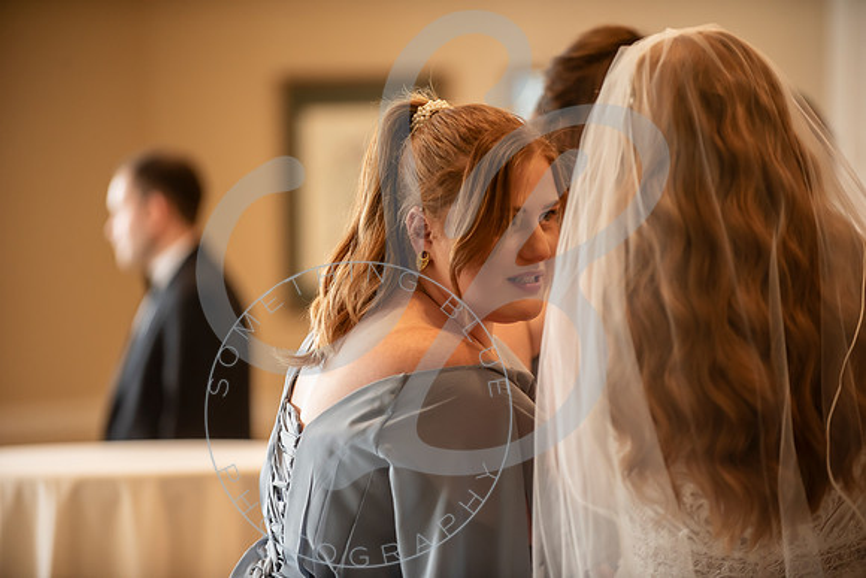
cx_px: 433
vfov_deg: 7.9
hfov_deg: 11.7
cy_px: 289
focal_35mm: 175
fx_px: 4211
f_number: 2.8
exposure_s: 1/250
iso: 1000
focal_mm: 175
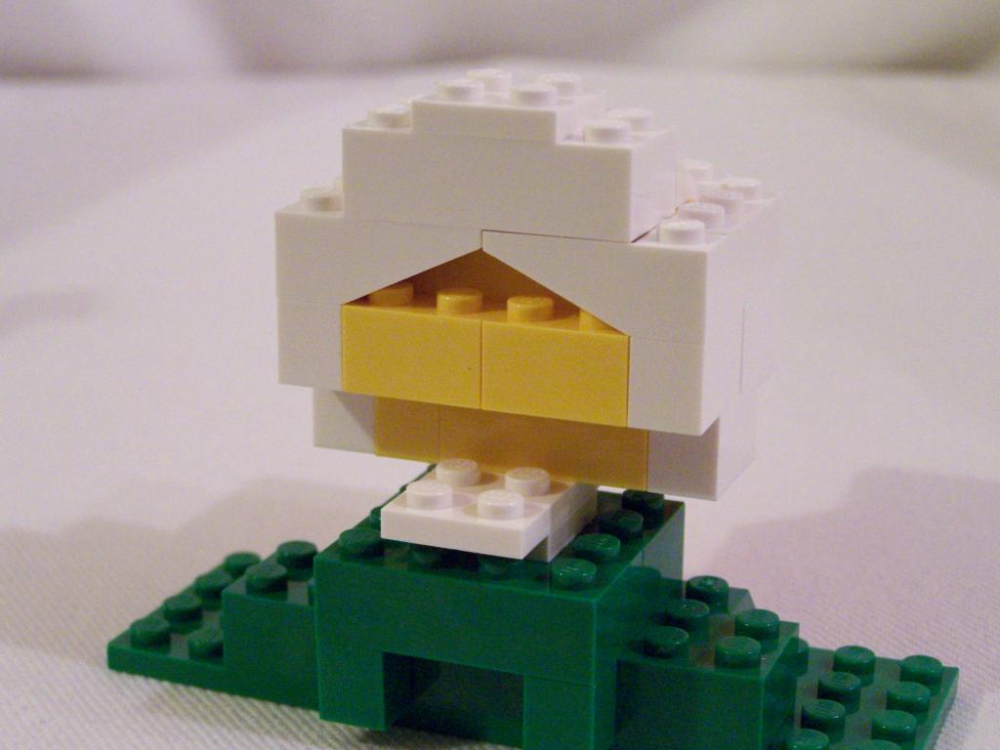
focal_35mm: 69
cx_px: 500
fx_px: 1993
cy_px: 375
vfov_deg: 21.3
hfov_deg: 28.2
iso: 400
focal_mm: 11.5
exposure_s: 1/10
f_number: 3.2
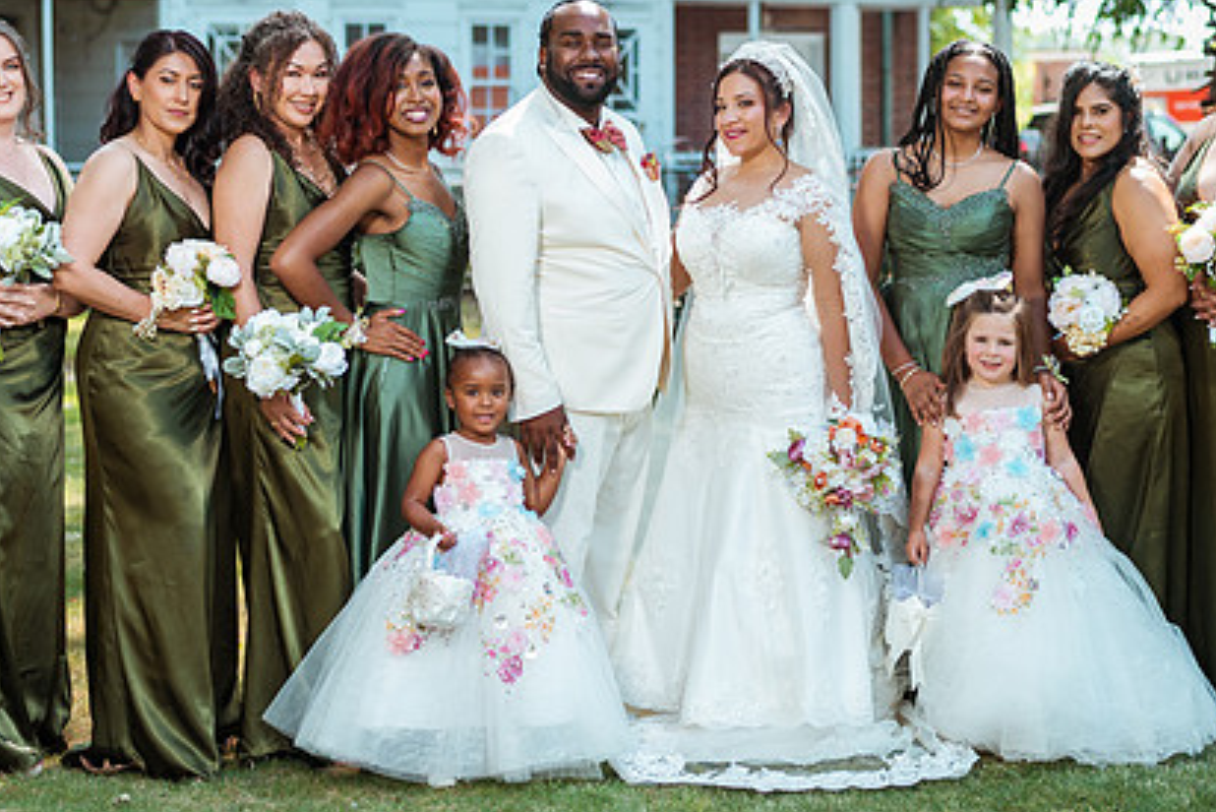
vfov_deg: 16.1
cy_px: 330
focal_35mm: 85
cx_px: 685
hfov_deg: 23.9
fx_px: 2872
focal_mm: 58
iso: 50
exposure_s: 1/200
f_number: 2.8
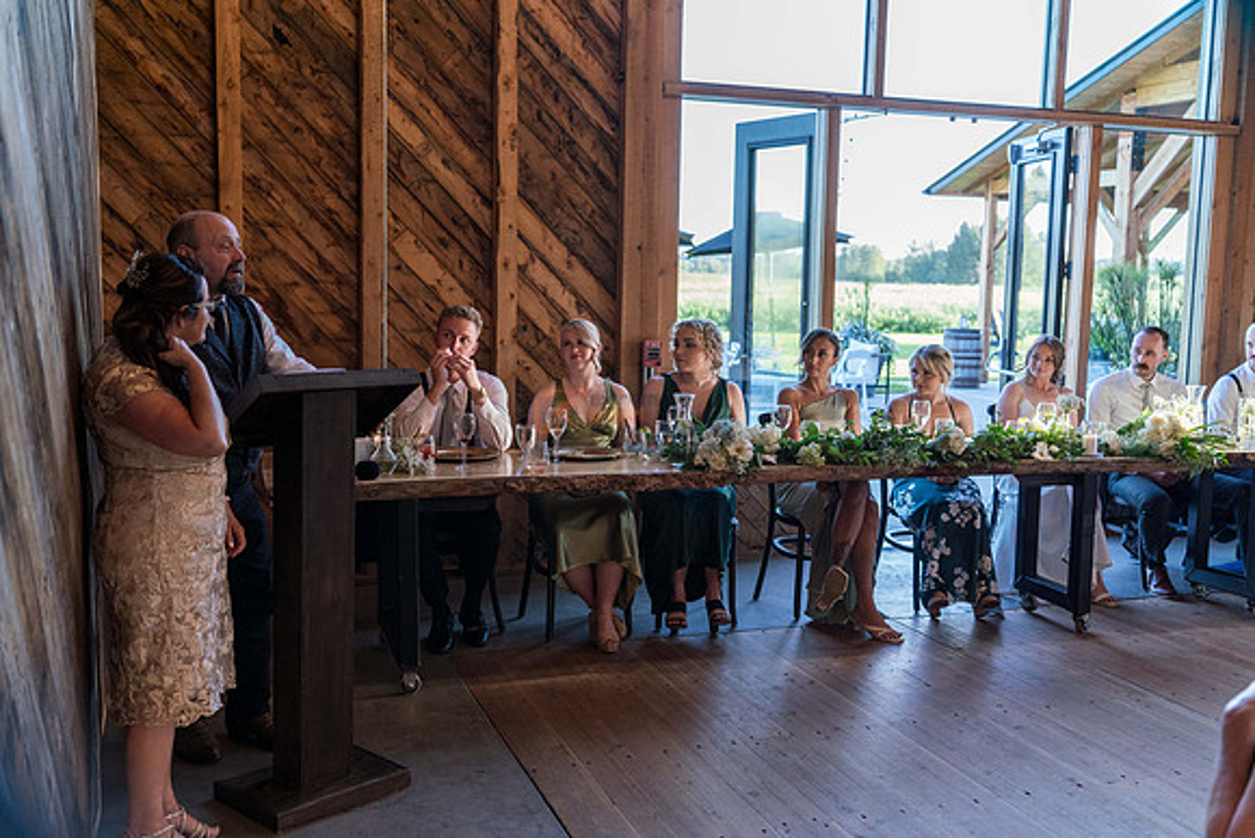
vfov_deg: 36.9
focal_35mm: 36
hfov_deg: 53.1
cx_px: 628
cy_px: 419
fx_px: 1255
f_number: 2.8
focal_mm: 36
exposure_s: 1/400
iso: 1000
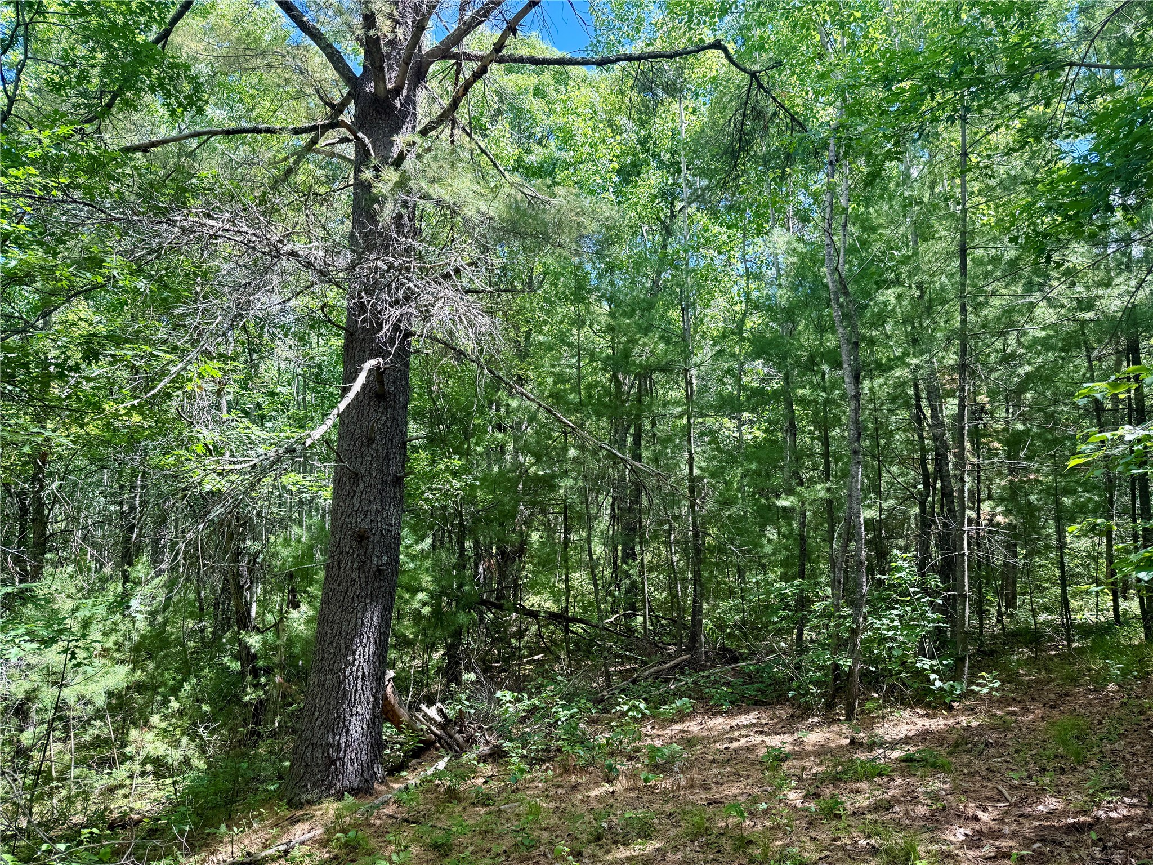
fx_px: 799
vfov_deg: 56.8
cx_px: 576
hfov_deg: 71.6
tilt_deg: +7.0
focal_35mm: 24
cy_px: 432
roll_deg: -1.4
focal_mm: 6.76
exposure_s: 1/376
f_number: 1.78
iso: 80
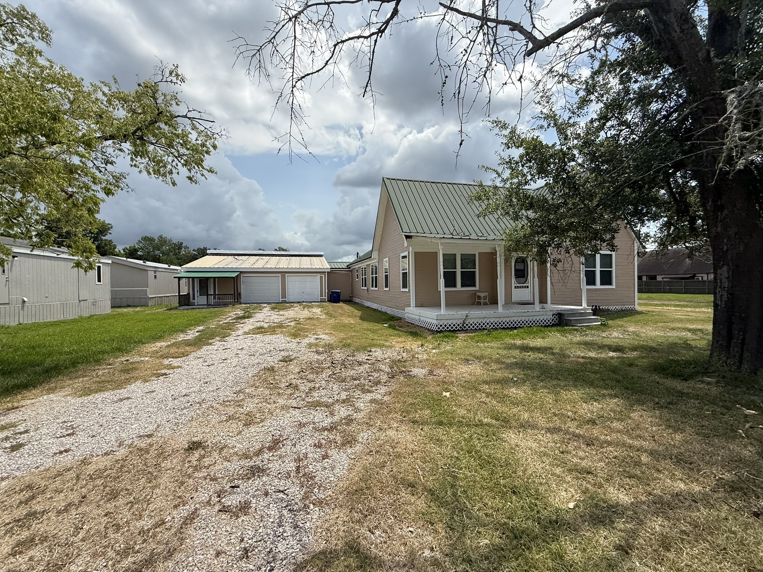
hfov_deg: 102.1
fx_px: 309
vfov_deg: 85.7
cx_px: 382
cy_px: 286
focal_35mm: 14
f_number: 2.2
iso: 50
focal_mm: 2.22
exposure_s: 1/1848
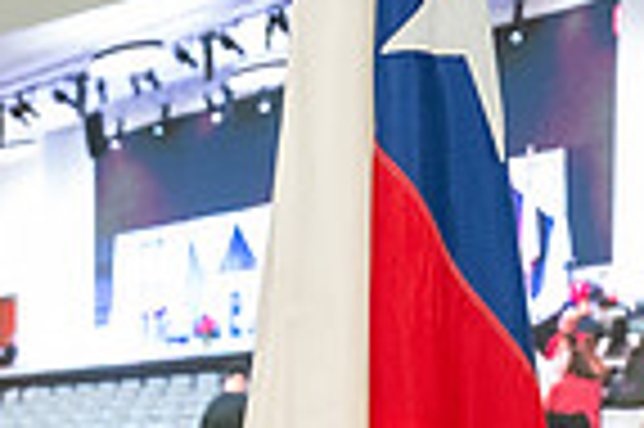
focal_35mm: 151
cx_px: 324
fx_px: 2698
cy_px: 840
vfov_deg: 8.6
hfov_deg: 13.6
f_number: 2.8
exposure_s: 1/160
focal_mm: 30
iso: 2000
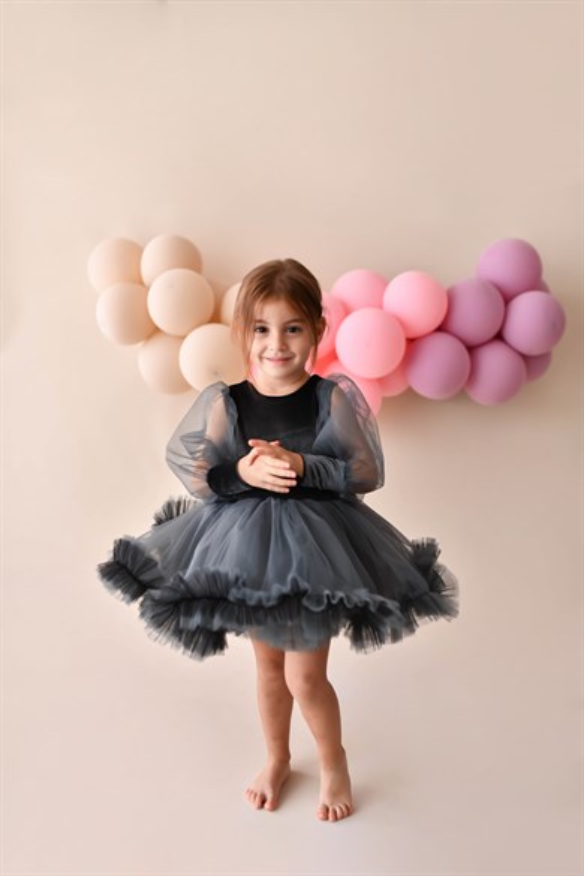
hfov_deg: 37.9
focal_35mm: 35
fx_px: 852
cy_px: 438
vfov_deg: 54.4
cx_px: 292
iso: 250
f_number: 2
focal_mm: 35
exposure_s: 1/320
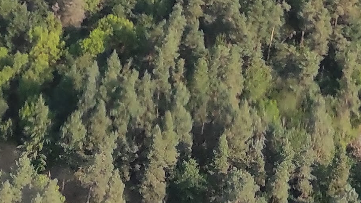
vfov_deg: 7.8
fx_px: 1340
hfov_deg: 15.3
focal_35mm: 140
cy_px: -331
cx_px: 203
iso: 100
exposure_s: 1/2128
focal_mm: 5.43
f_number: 1.89
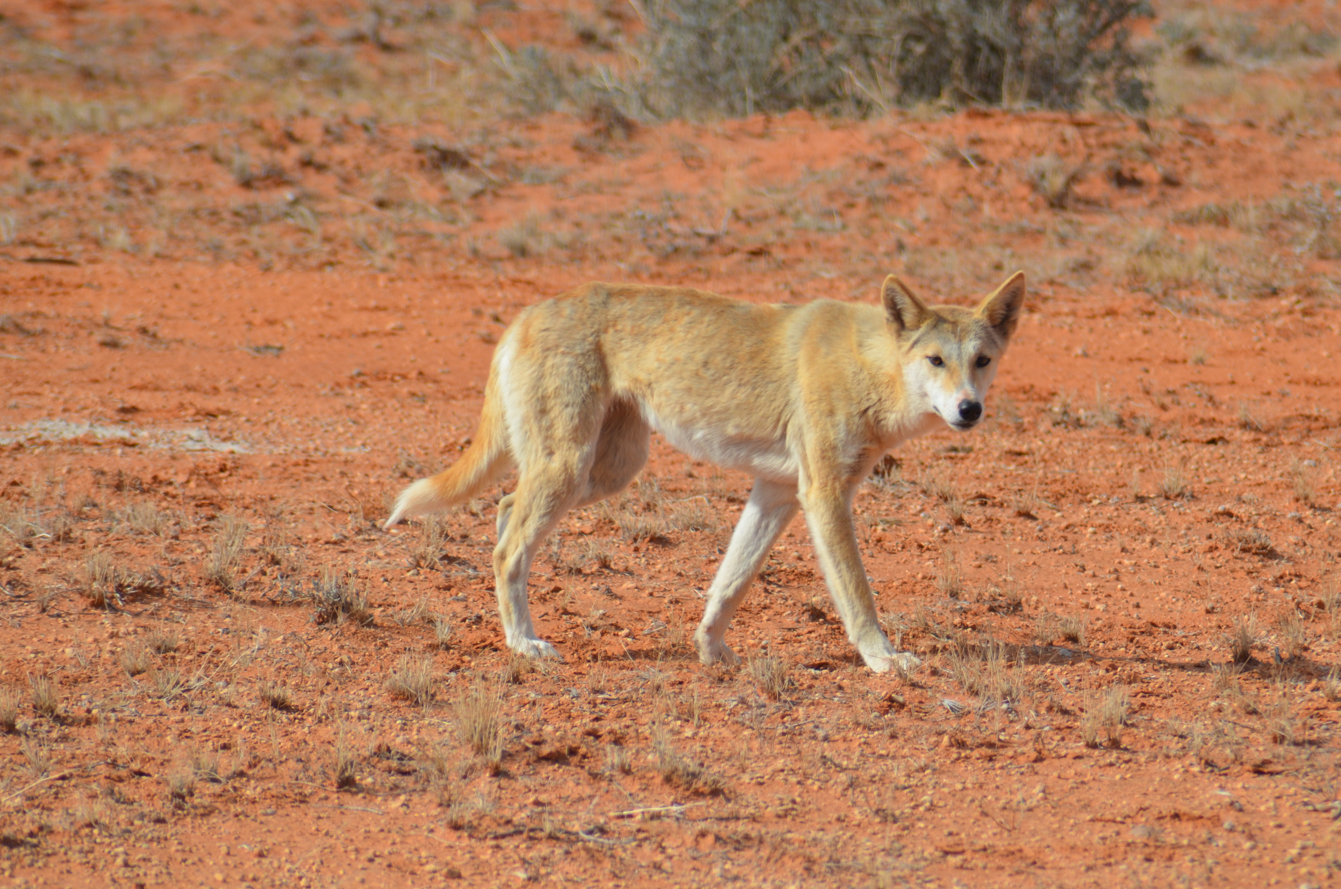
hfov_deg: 4.0
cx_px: 748
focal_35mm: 522
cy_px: 394
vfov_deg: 2.6
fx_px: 19405
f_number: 7.1
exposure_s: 1/2000
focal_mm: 300
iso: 400
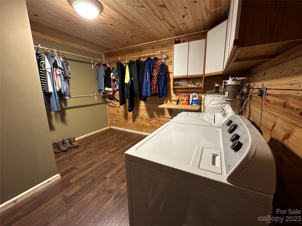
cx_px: 151
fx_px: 122
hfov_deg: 102.1
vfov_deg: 85.7
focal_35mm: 14
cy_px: 113
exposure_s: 1/60
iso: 640
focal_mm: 2.22
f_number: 2.2
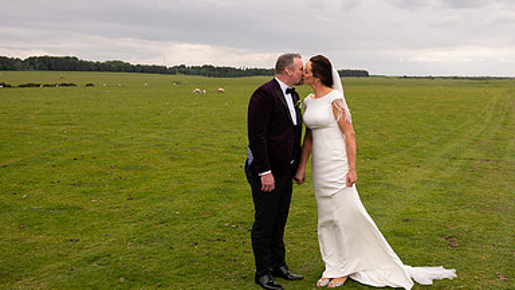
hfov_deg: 52.3
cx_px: 319
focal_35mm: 38
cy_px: 96
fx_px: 519
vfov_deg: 30.9
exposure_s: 1/320
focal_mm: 24
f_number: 3.5
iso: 64
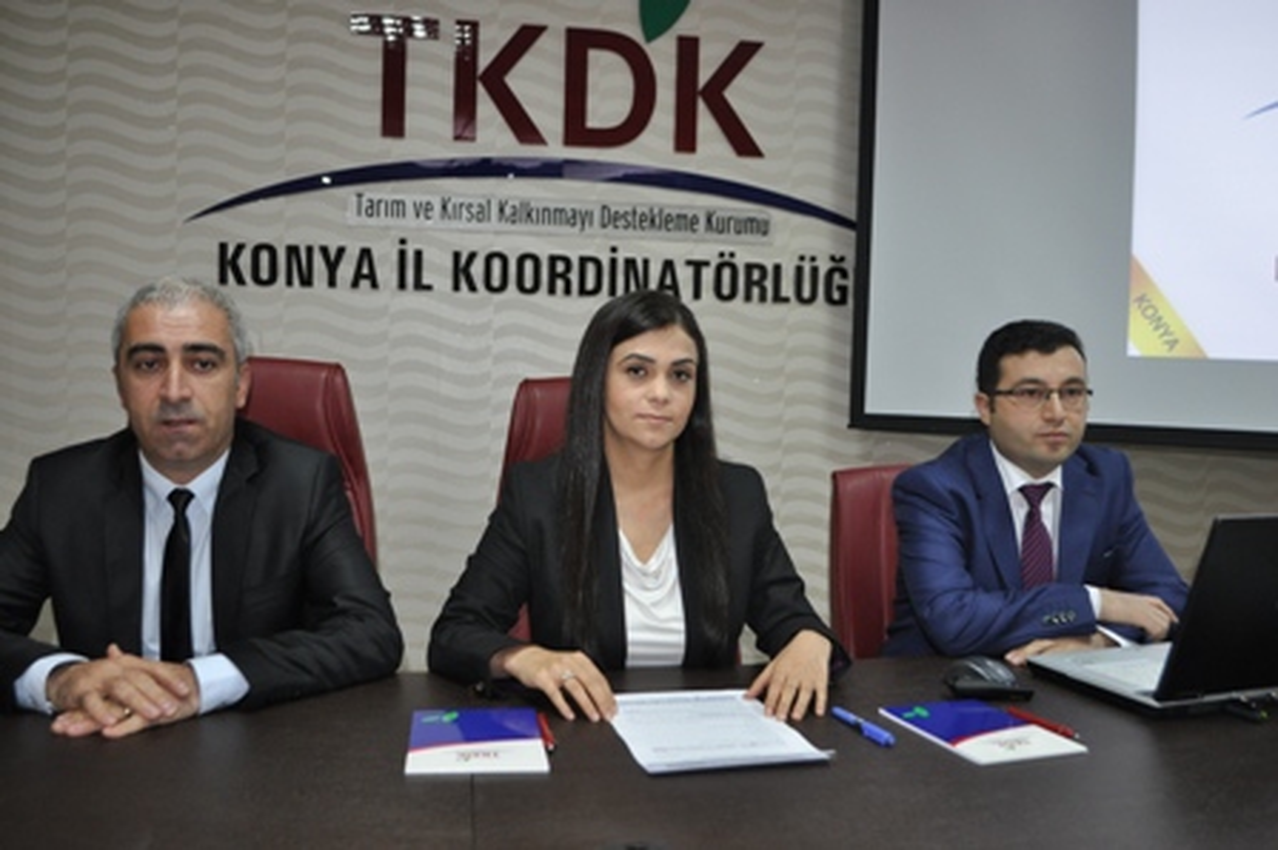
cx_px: 639
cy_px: 425
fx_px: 1171
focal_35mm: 33
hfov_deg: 57.3
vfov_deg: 39.9
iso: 800
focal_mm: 22
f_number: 3.8
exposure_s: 1/60
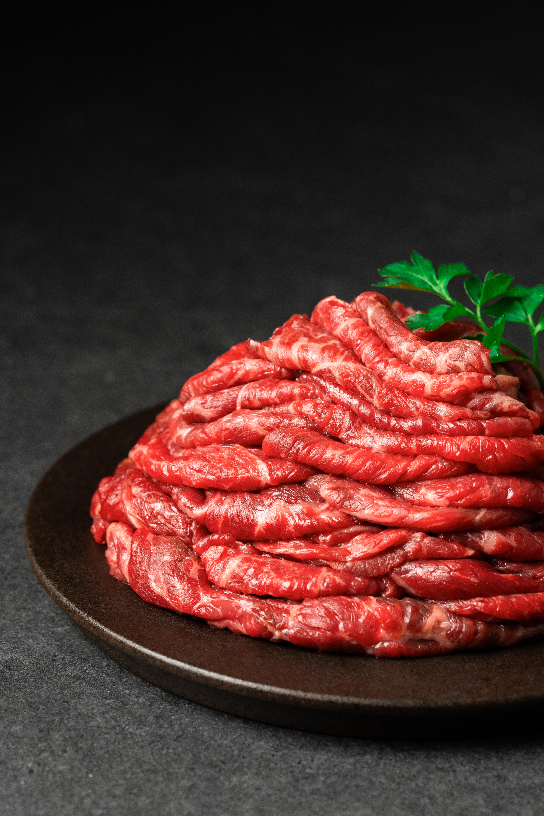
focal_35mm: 90
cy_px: 408
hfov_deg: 15.2
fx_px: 2040
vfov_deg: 22.6
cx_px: 272
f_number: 7.1
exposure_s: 1/60
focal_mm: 90
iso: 640
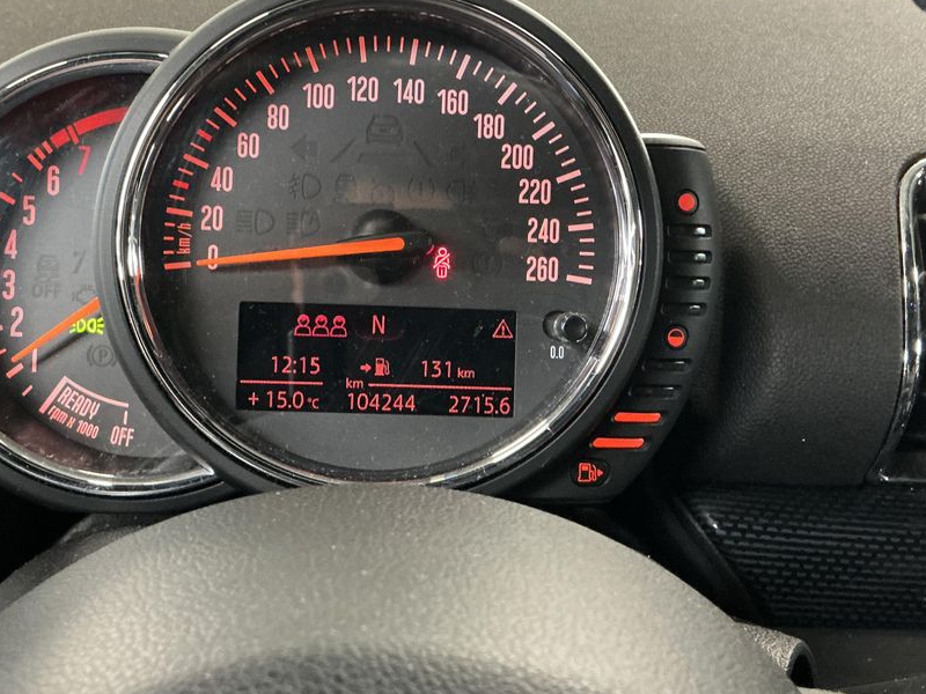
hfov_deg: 44.7
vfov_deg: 34.2
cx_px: 411
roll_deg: -2.5
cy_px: 268
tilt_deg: -20.4
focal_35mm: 42
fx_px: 1124
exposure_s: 1/25
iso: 320
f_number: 1.8
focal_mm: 3
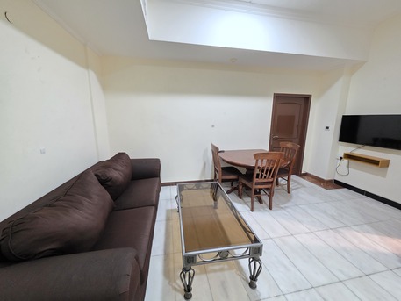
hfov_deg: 106.2
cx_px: 200
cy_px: 150
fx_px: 151
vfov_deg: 89.9
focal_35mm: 13
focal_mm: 2.2
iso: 640
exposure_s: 1/50
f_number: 1.9
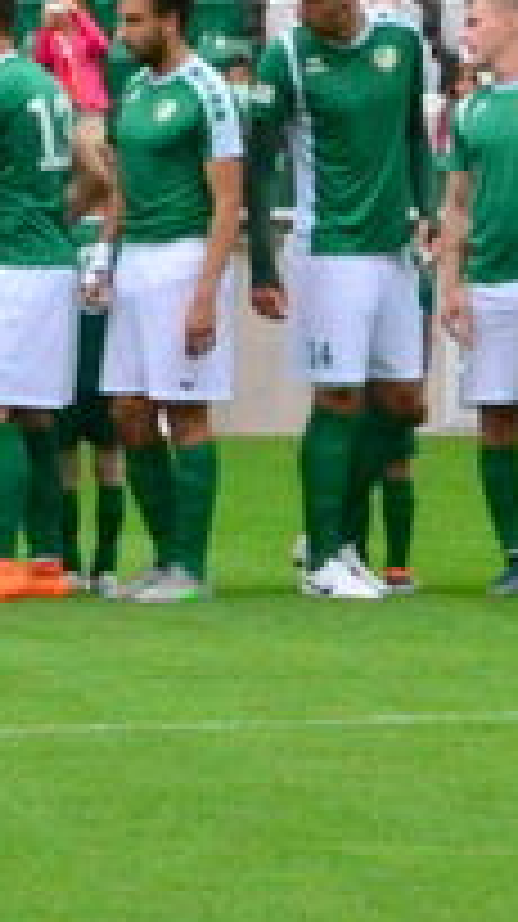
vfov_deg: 4.0
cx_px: -1441
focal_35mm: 536
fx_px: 13115
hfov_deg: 2.2
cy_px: 546
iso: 5000
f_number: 10
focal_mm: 70
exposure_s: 1/1600
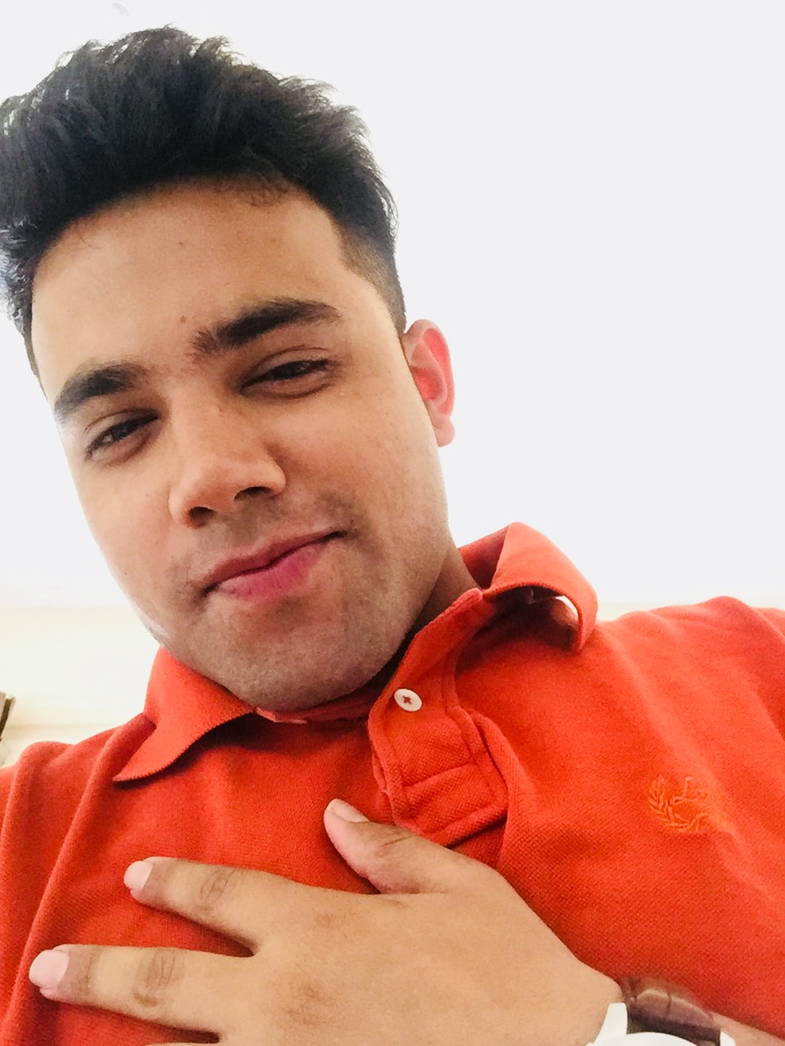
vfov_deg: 58.4
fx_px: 937
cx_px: 392
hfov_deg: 45.4
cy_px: 523
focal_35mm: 31
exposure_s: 1/33
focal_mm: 2.65
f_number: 2.2
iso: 320
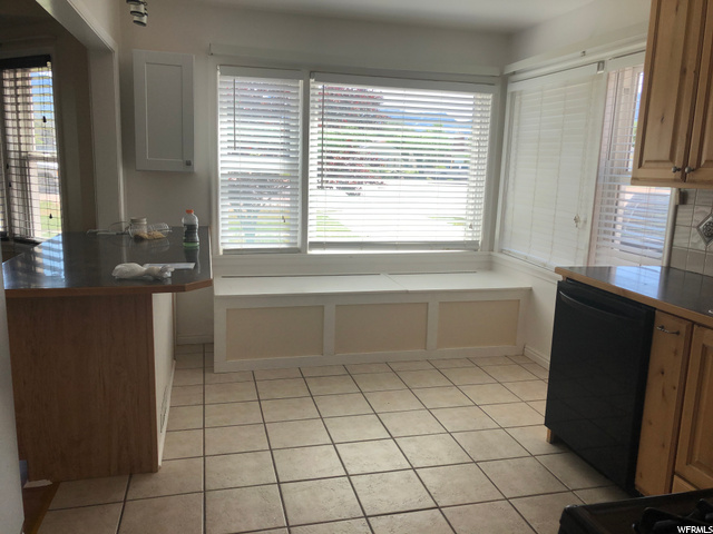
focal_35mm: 28
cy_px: 267
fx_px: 577
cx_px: 356
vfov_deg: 49.7
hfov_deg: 63.4
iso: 20
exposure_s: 1/307
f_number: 1.8
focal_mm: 3.99
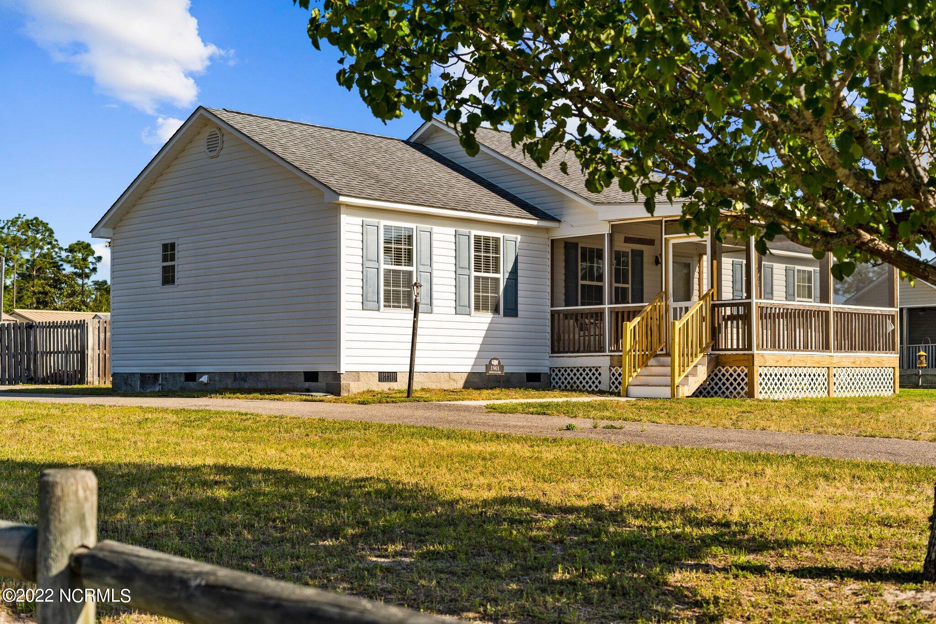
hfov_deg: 39.6
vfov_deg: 27.0
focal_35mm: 50
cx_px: 468
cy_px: 312
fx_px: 1300
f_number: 5
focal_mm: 50
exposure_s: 1/4000
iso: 500
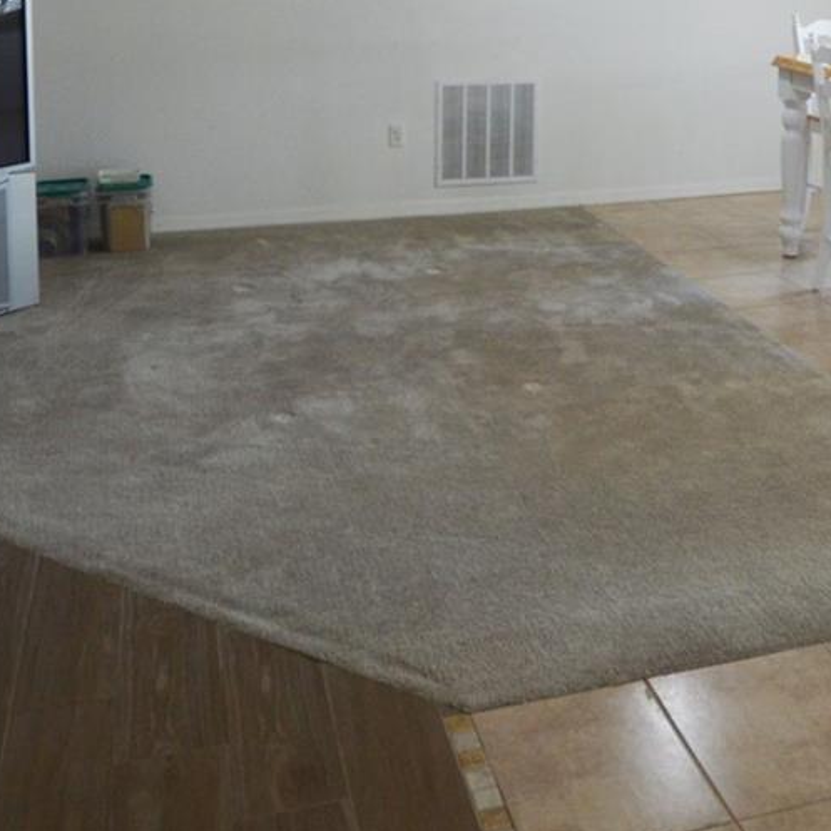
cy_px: 16
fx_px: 1114
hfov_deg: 40.5
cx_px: 538
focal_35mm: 41
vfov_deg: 37.0
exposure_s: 1/80
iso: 400
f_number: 4.5
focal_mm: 10
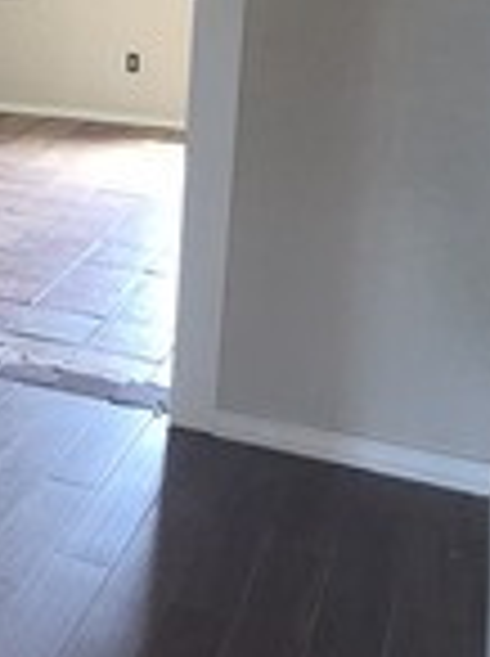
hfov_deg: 23.9
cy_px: 99
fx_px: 1079
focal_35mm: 57
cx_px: -54
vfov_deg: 32.6
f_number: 2.2
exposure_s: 1/60
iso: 800
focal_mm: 1.74
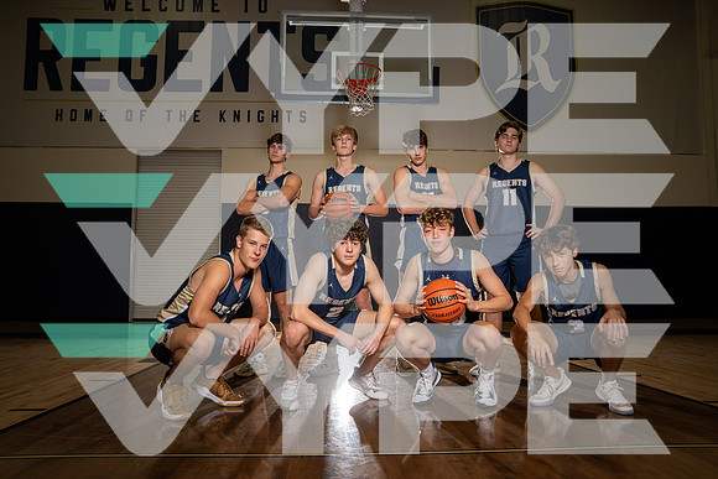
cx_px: 359
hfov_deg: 67.4
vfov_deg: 48.0
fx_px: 539
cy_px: 240
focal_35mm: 27
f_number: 8
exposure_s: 1/250
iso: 640
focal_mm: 27
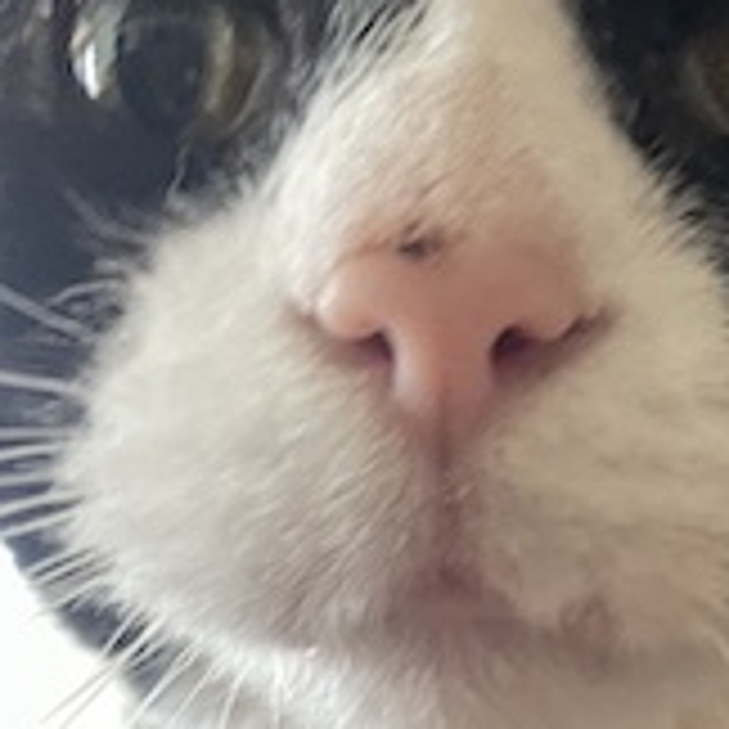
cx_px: 464
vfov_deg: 22.5
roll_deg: +0.0
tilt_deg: -1.5
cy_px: 963
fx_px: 1620
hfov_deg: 25.3
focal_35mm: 68
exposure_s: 1/60
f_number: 1.6
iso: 320
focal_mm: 4.2
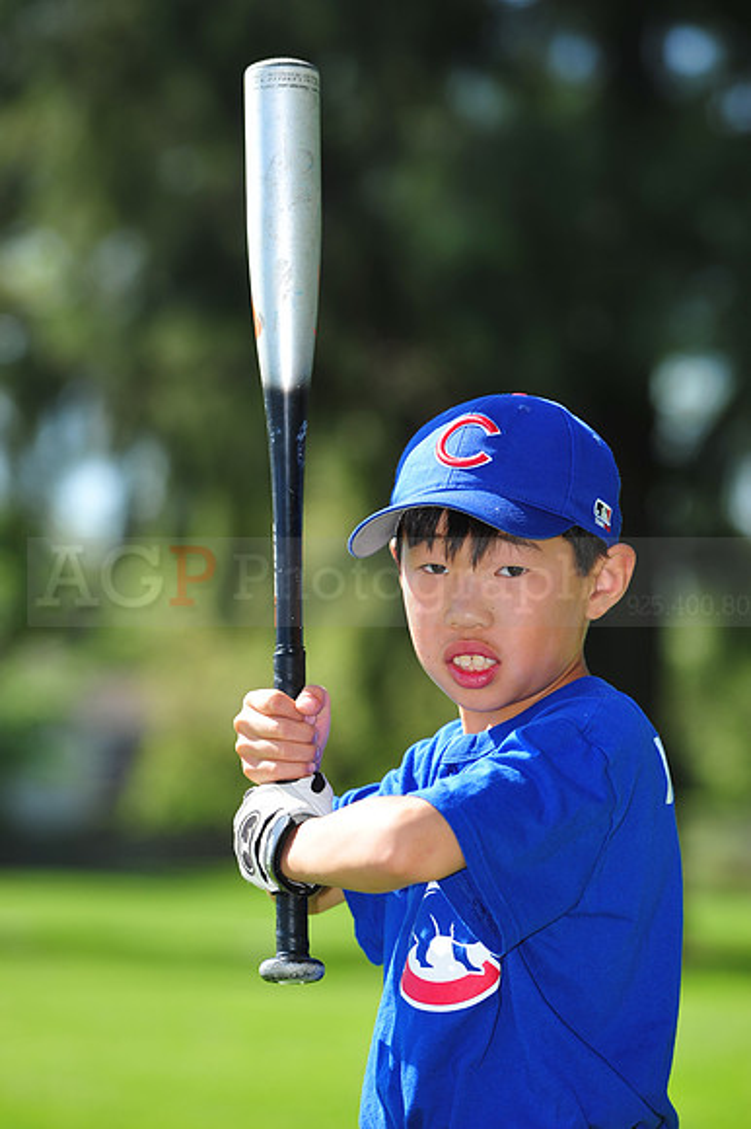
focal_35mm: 200
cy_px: 564
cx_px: 376
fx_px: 6265
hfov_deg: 6.9
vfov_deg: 10.3
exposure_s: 1/400
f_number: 5.6
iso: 200
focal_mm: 200
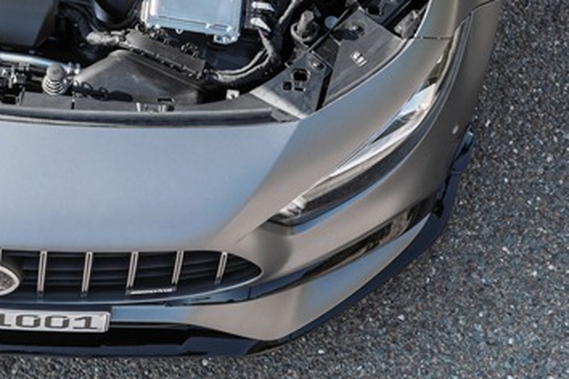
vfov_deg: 8.6
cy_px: -18
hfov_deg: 12.9
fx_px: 2497
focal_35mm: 158
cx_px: 32
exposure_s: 1/200
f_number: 11
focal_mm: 70
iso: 200
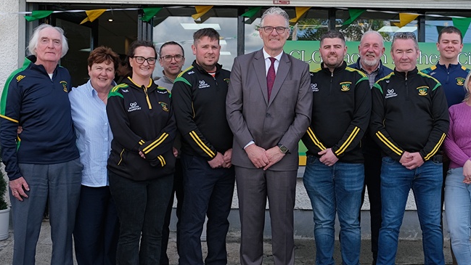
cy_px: 100
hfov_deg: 42.8
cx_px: 272
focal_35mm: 48
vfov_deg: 24.9
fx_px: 599
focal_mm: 21.4
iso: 400
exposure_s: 1/500
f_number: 5
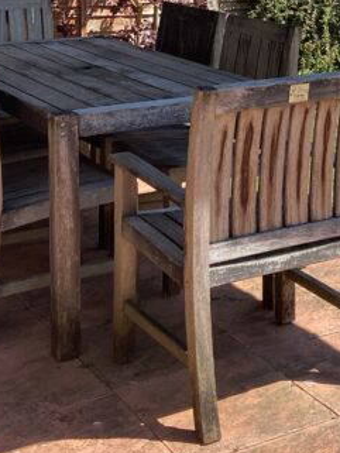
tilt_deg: -4.4
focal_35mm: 83
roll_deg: -0.7
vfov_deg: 22.4
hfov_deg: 17.6
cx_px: 298
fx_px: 1086
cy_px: -27
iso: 32
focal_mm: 4.25
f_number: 1.8
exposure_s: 1/1287
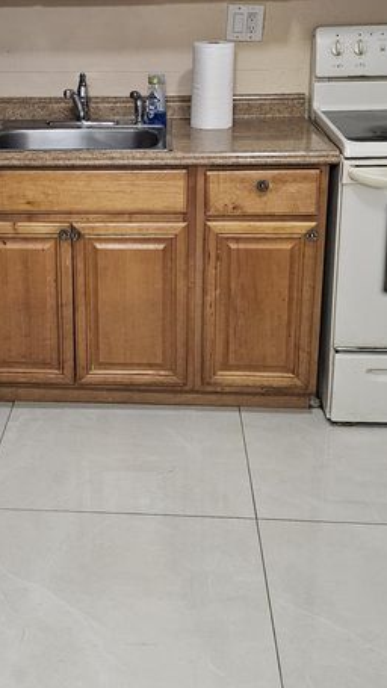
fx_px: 857
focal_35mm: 47
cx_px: 94
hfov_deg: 25.1
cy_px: 220
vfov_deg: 43.0
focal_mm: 6.3
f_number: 1.7
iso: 1000
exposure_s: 1/120
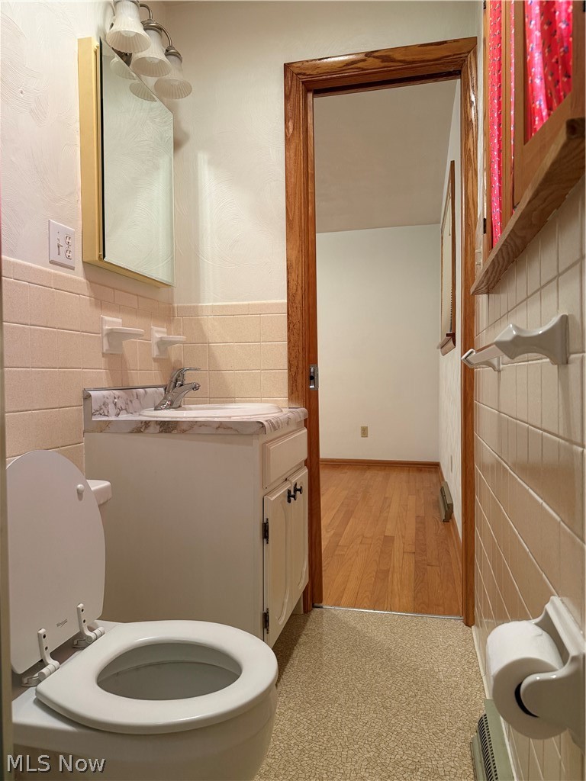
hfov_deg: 56.8
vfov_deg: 71.6
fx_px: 542
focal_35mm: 24
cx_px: 293
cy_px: 390
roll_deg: +0.2
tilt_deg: -2.2
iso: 250
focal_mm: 6.76
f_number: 1.78
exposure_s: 1/60
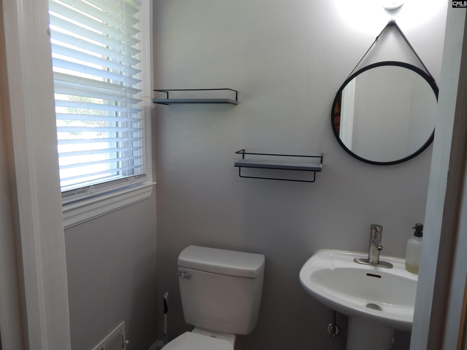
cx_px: 234
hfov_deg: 76.4
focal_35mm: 22
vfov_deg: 61.1
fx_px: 297
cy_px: 175
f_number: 3
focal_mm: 4
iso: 125
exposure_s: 1/40
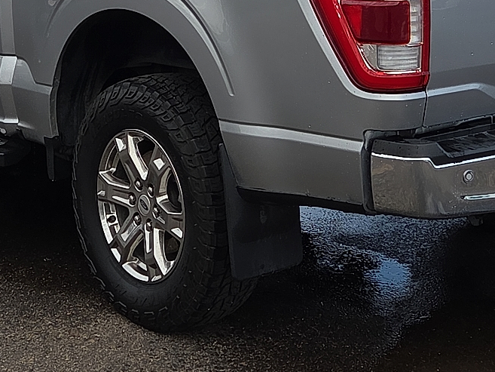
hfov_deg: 20.6
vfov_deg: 15.1
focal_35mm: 95
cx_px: 230
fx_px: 1359
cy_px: -49
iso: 76
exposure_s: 1/1667
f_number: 1.8
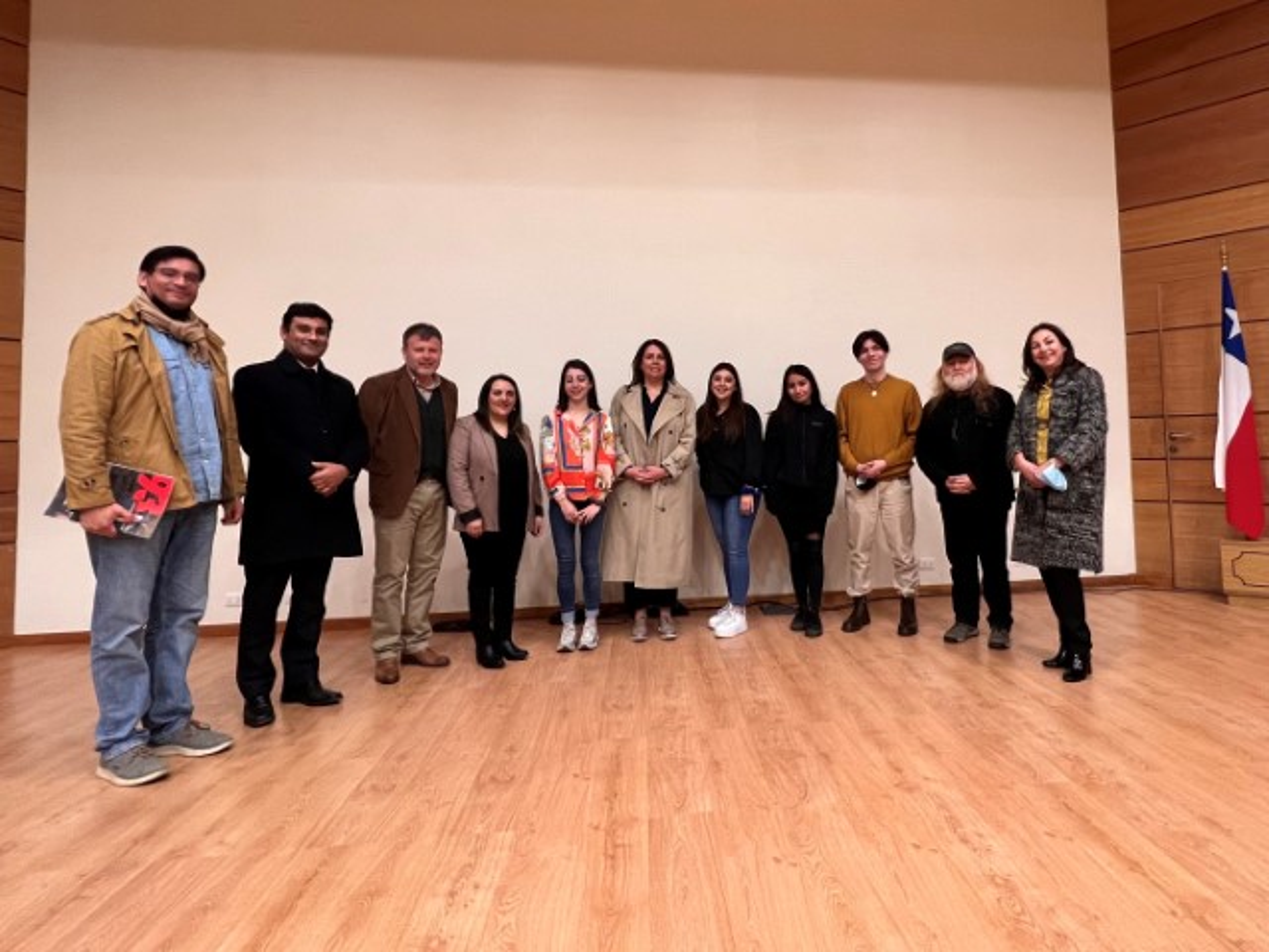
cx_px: 634
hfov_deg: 106.2
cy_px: 476
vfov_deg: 89.9
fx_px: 477
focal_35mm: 13
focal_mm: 1.57
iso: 320
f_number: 1.8
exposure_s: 1/60
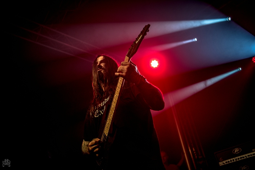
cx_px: 128
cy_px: 85
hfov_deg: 46.4
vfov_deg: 31.9
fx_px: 298
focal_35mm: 42
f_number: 2.8
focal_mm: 42
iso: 400
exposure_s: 1/100
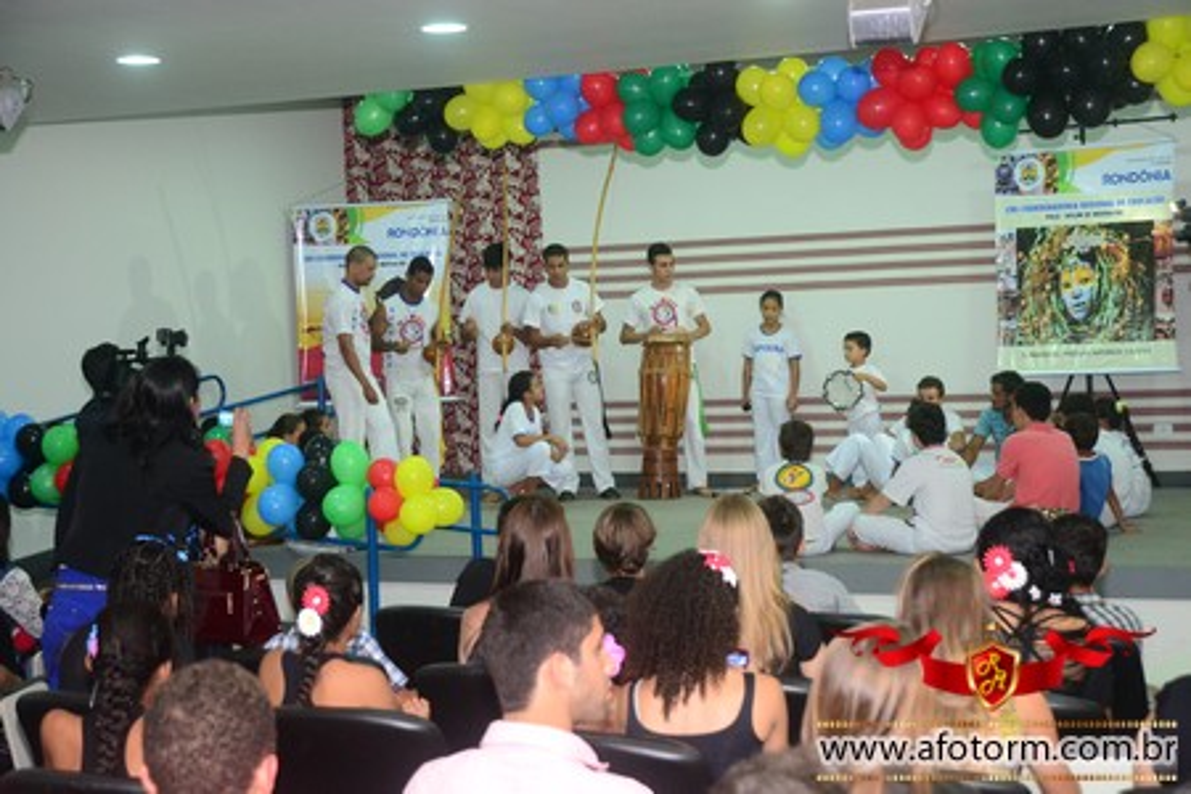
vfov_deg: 20.6
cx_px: 596
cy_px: 397
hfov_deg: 30.5
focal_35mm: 66
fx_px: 2183
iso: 1600
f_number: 4.5
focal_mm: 44
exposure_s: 1/80
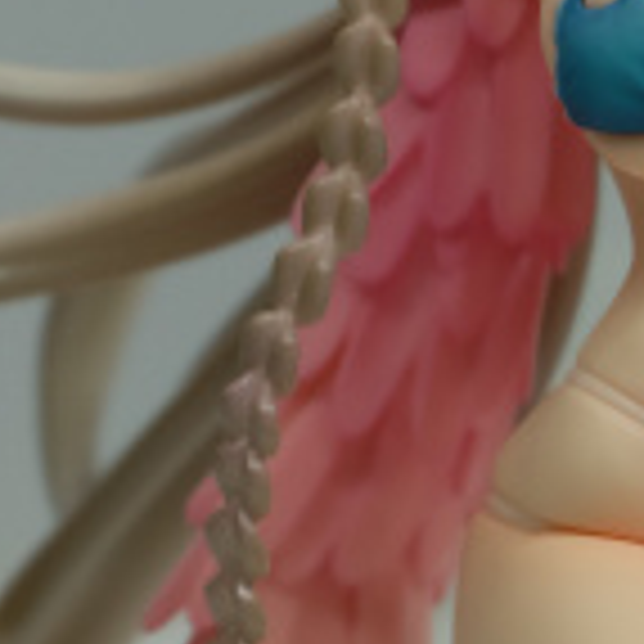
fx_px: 7009
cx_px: 732
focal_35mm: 333
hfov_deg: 5.2
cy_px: 261
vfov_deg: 5.3
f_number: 5.6
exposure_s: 1/125
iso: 400
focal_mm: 46.7
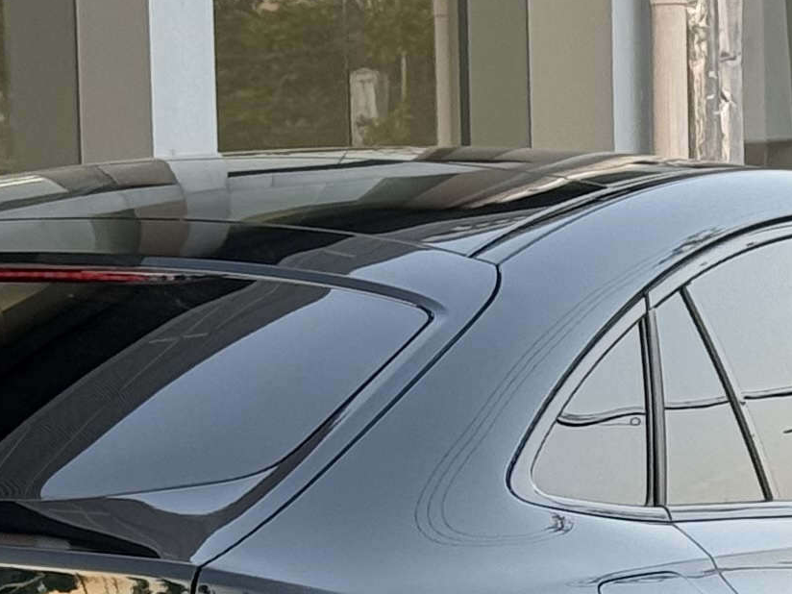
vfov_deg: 6.3
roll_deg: +1.7
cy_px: 494
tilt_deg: -3.0
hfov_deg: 8.4
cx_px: 303
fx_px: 5377
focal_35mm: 235
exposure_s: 1/121
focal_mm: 6.76
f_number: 1.78
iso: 80
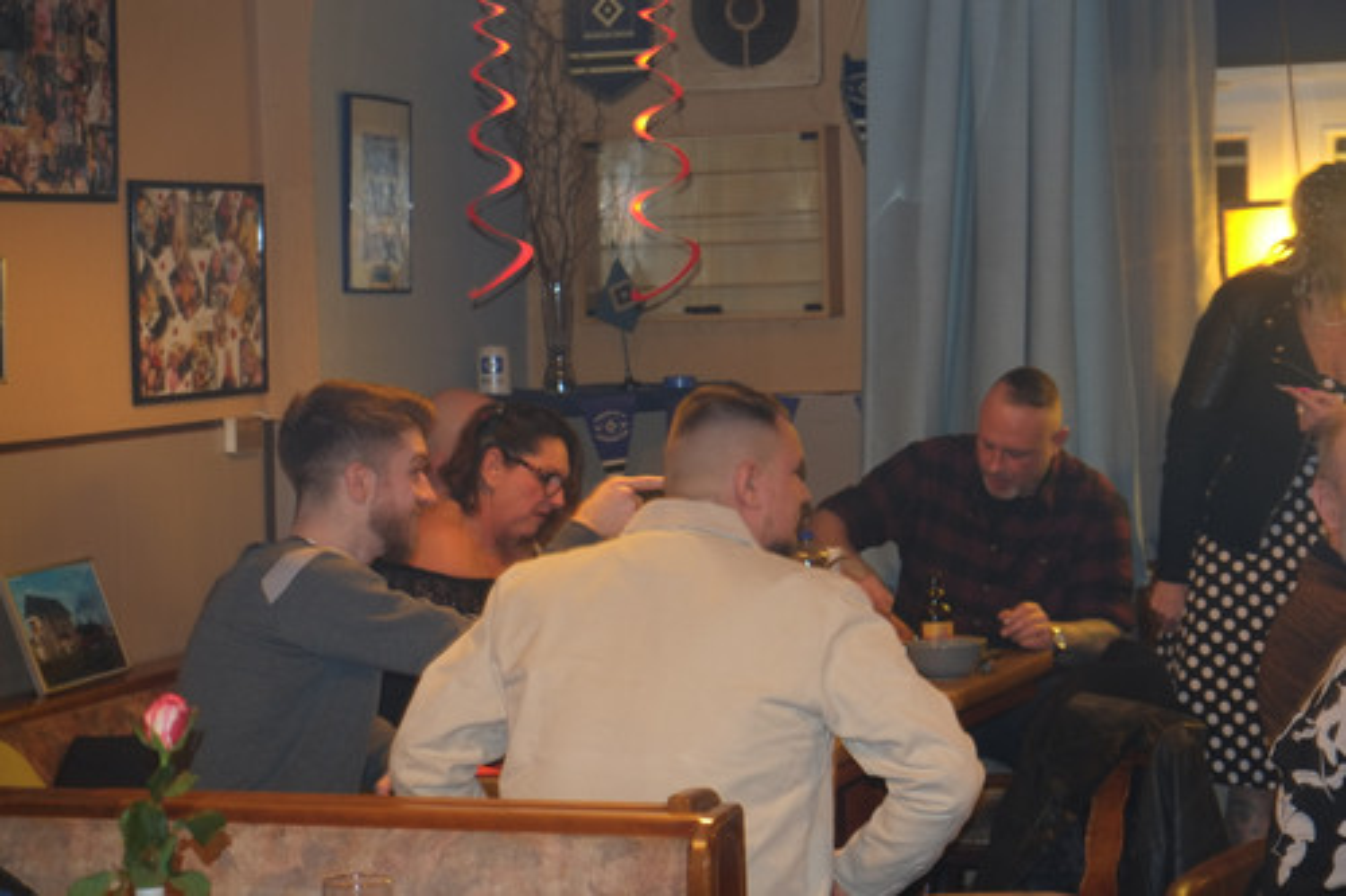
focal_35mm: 83
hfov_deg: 24.5
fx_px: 3102
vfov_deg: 16.4
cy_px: 448
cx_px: 673
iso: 800
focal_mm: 55
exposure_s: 1/8
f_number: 4
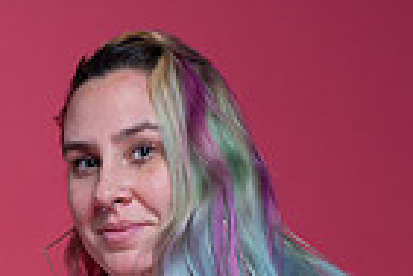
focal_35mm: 144
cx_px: -208
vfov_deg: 9.1
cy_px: 495
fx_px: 1652
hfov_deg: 13.4
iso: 100
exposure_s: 1/160
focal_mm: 35
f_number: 8
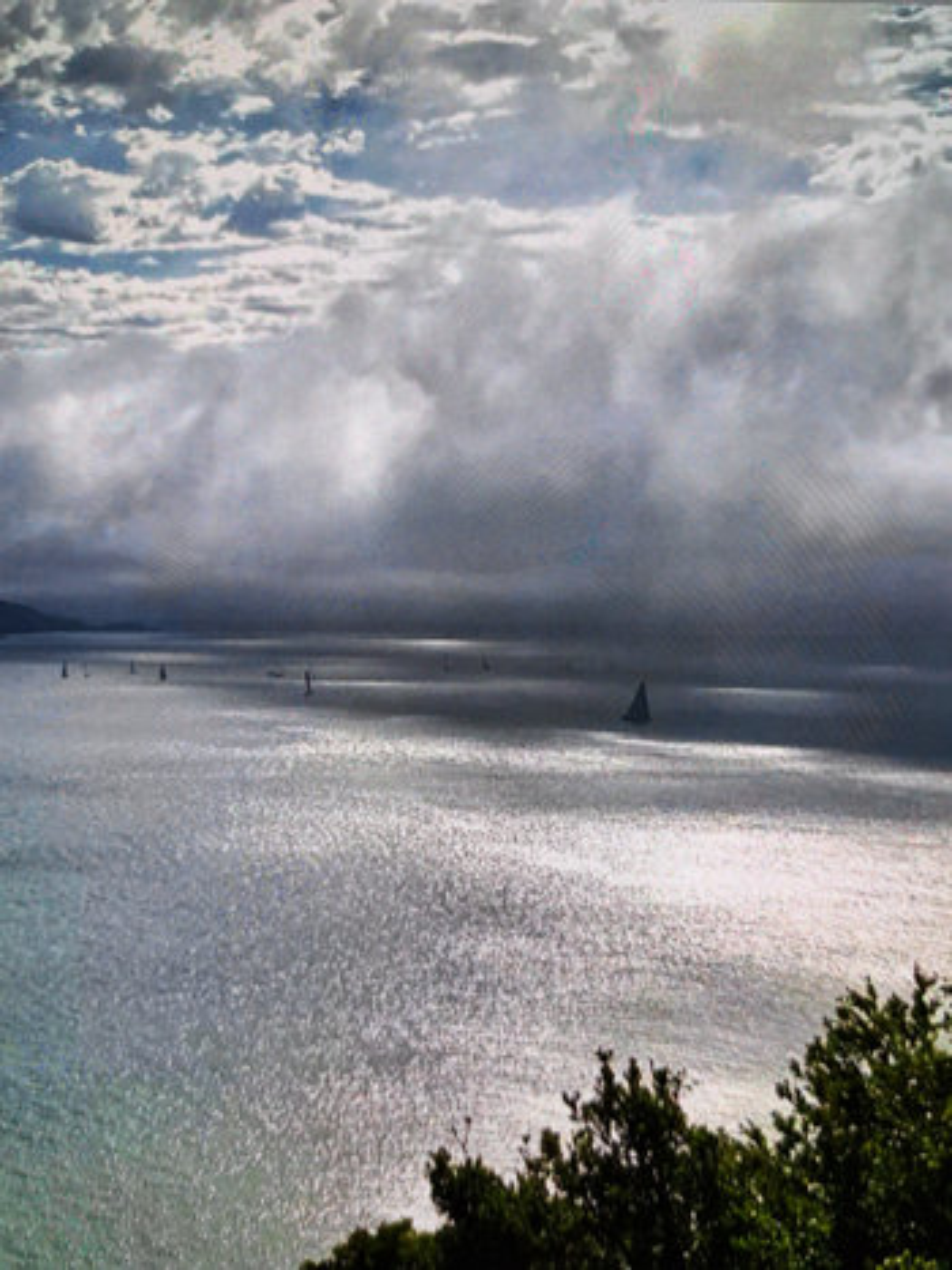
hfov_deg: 56.8
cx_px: 476
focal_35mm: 24
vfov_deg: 71.6
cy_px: 635
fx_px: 880
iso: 50
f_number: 1.8
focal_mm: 5.2
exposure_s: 1/120
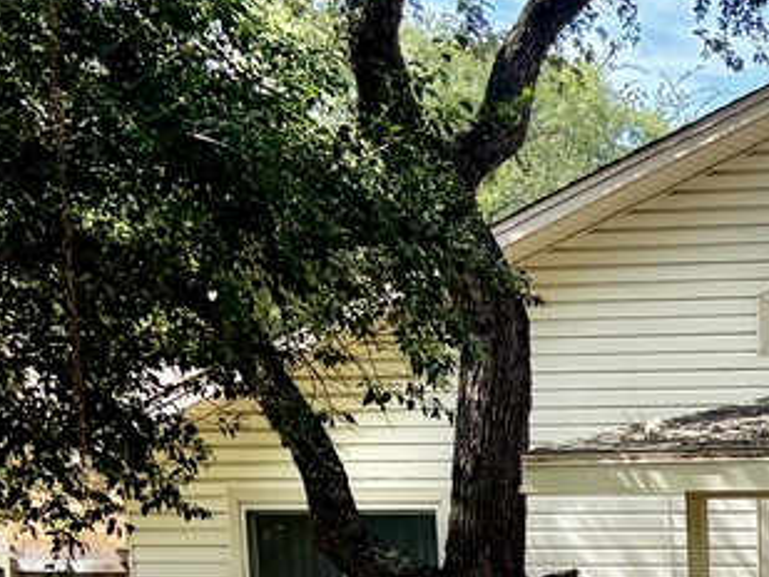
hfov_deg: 13.8
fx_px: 2689
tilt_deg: -7.5
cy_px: 1047
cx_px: 1553
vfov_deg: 11.4
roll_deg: +0.2
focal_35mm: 121
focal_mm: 5.96
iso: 64
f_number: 1.6
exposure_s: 1/1217
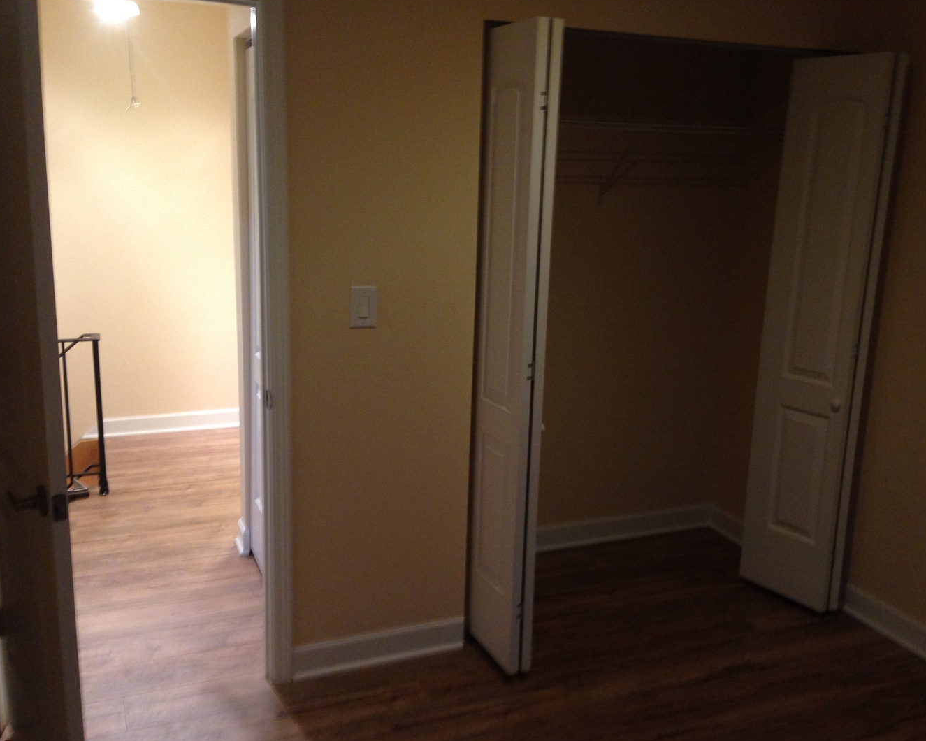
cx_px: 483
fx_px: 959
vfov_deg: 42.2
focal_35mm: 35
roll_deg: -1.1
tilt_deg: -12.6
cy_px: 373
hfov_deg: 51.5
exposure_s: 1/20
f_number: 2.4
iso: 200
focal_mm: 4.12
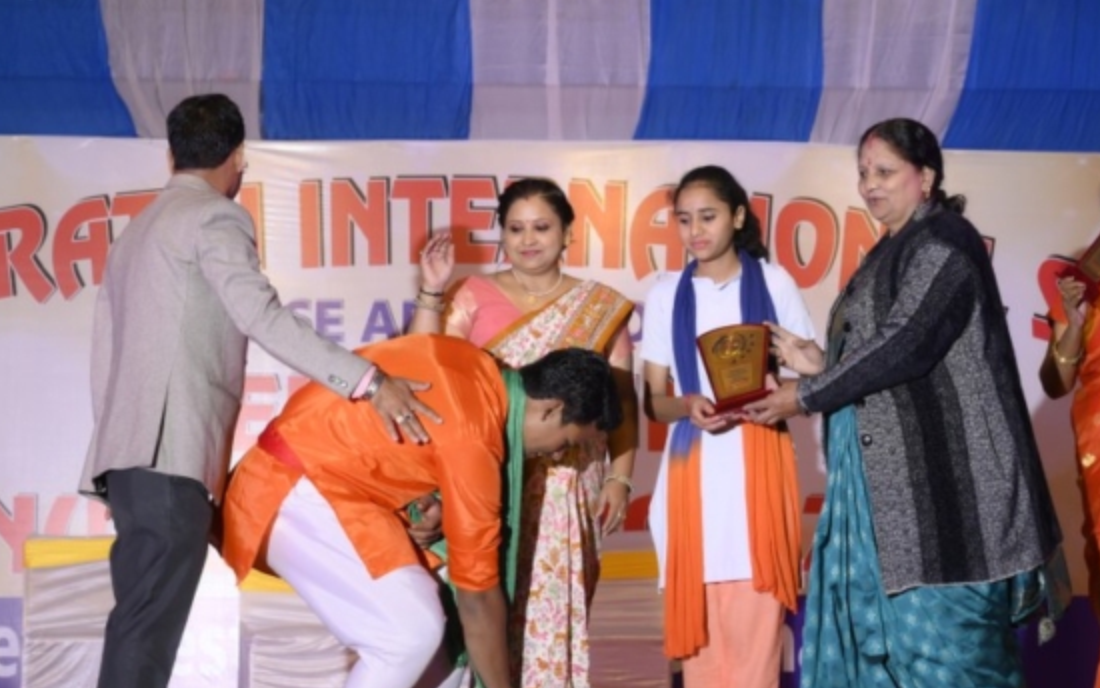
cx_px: 610
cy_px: 414
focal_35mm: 83
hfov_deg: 24.9
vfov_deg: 15.7
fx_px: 2489
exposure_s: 1/200
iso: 1000
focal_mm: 70
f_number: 7.1
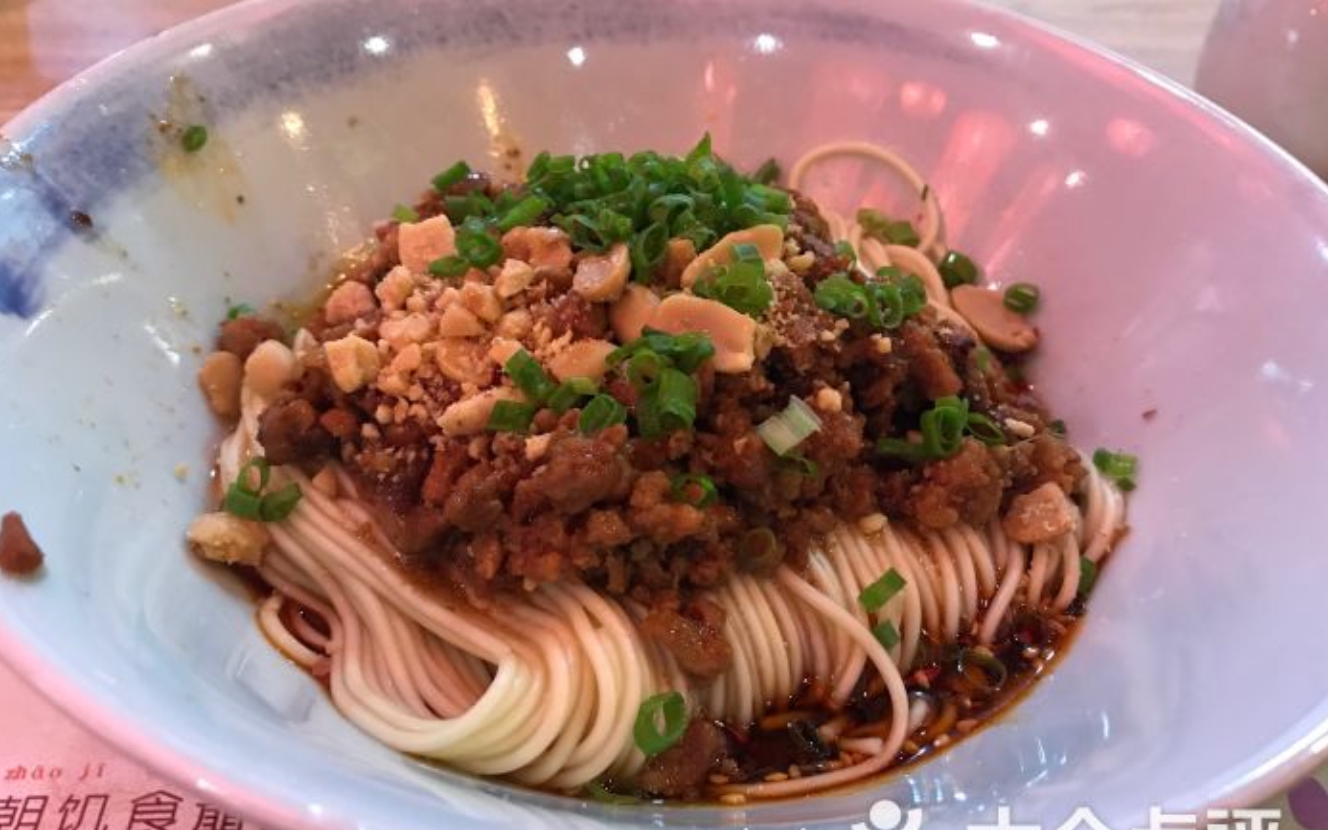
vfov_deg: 41.8
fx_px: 1086
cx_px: 661
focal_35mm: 30
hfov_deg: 62.9
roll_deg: -4.6
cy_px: 442
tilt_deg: -42.5
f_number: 1.8
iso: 100
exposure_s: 1/9
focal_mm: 3.99
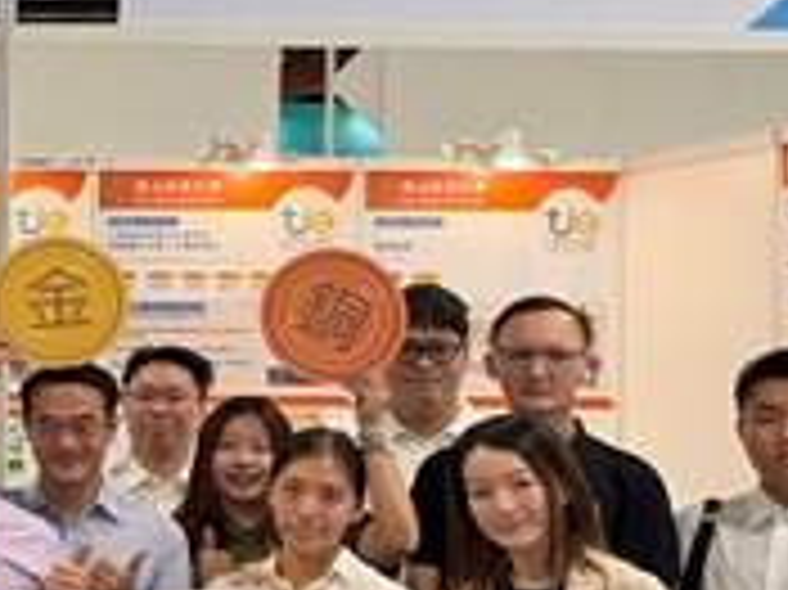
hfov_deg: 18.8
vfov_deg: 16.7
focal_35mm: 88
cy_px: 360
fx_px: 2002
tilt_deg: +0.3
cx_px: -495
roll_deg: -0.7
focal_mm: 6.76
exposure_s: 1/120
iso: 200
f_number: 1.78
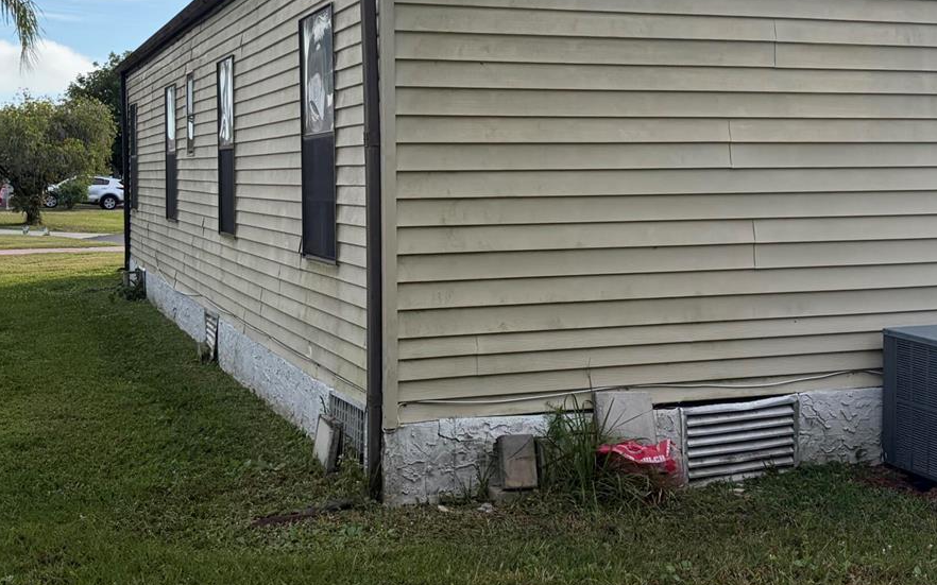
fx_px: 1277
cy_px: 180
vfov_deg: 25.6
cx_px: 489
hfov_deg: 40.3
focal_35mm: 50
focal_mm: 5.96
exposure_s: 1/4950
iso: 64
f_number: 1.6
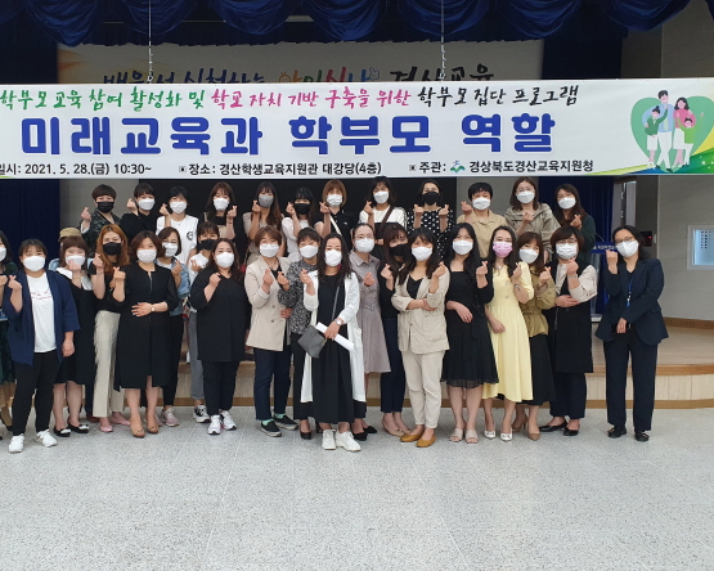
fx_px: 676
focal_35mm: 32
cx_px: 287
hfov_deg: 55.3
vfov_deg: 45.8
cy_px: 277
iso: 200
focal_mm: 4.32
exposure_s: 1/60
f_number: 2.4
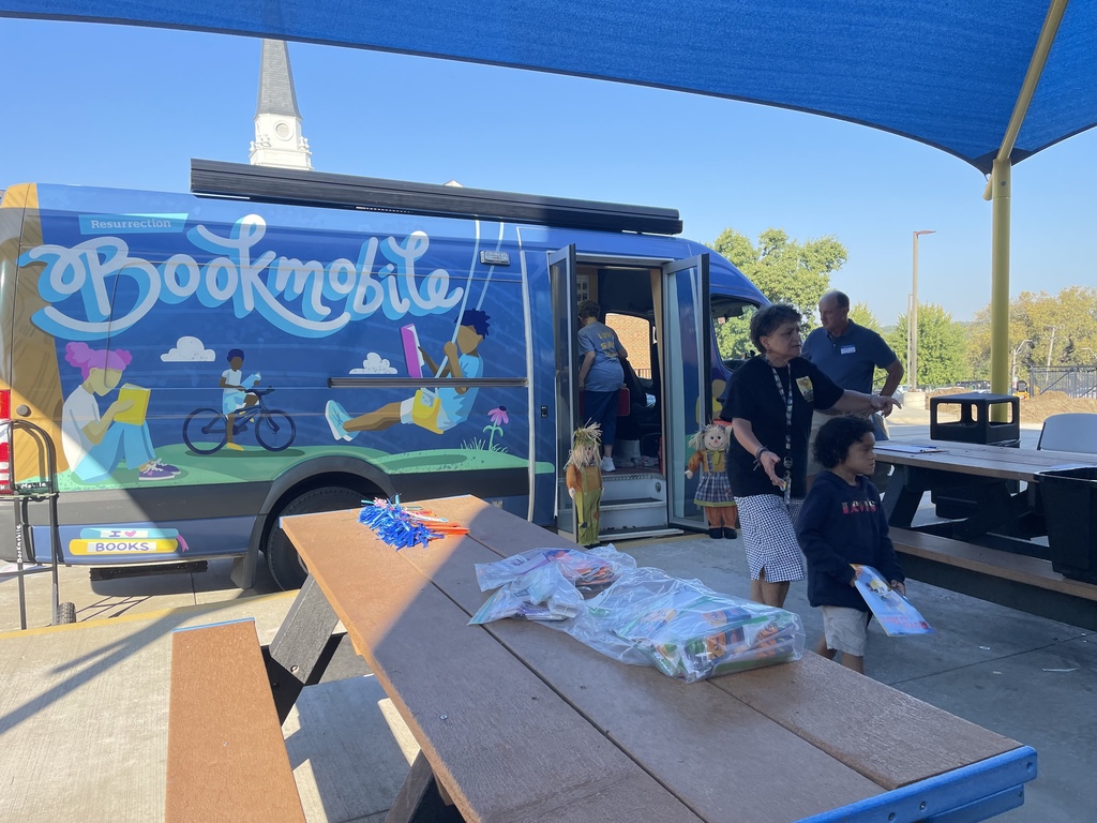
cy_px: 412
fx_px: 824
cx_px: 548
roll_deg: +1.9
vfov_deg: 53.1
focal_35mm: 26
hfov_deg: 67.3
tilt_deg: -2.9
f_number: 1.6
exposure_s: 1/1062
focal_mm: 4.2
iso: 32
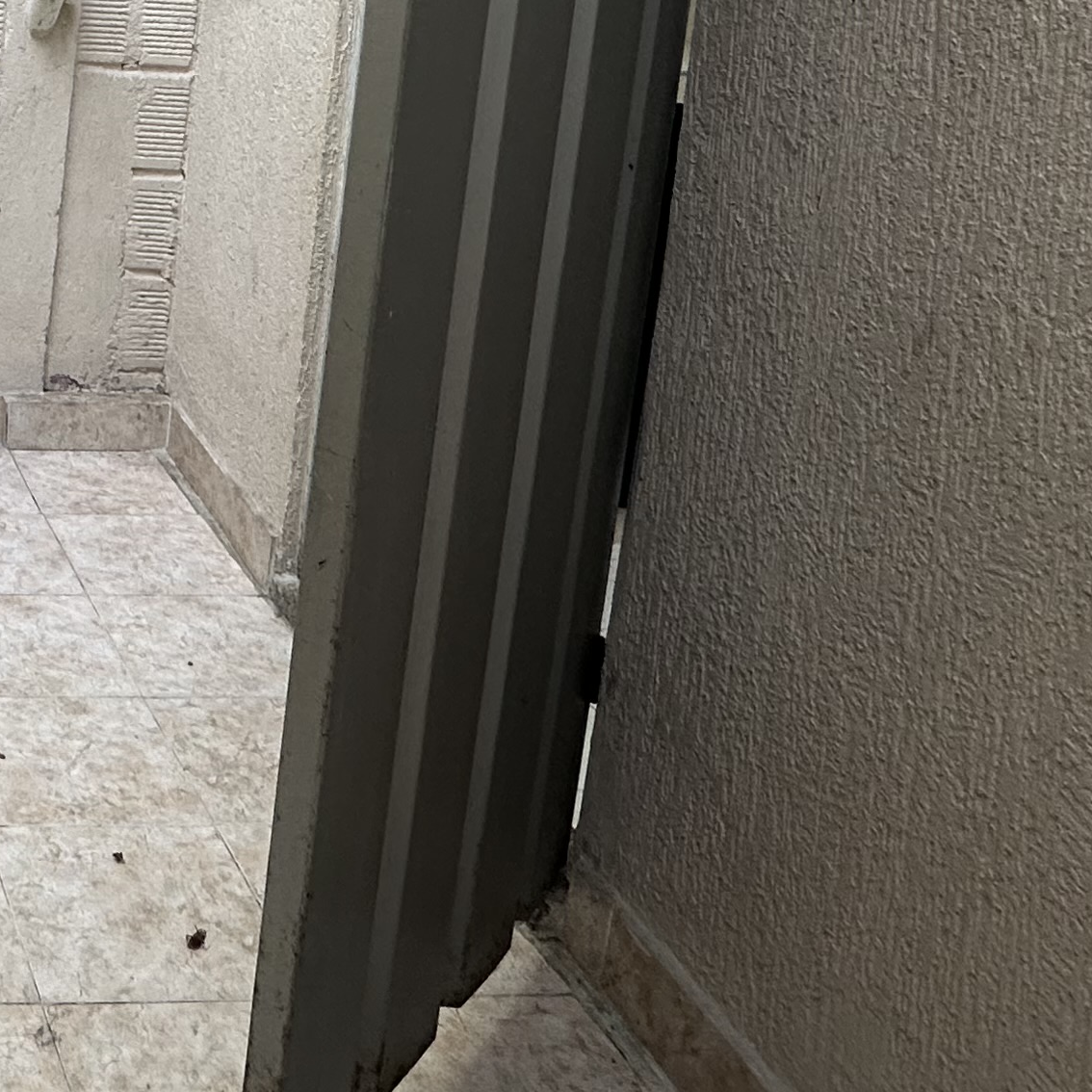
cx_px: -209
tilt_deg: -7.0
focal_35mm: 44
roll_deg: -3.7
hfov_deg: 32.1
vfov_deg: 35.6
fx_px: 1570
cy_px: 67
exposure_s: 1/99
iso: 125
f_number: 2.2
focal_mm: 2.22
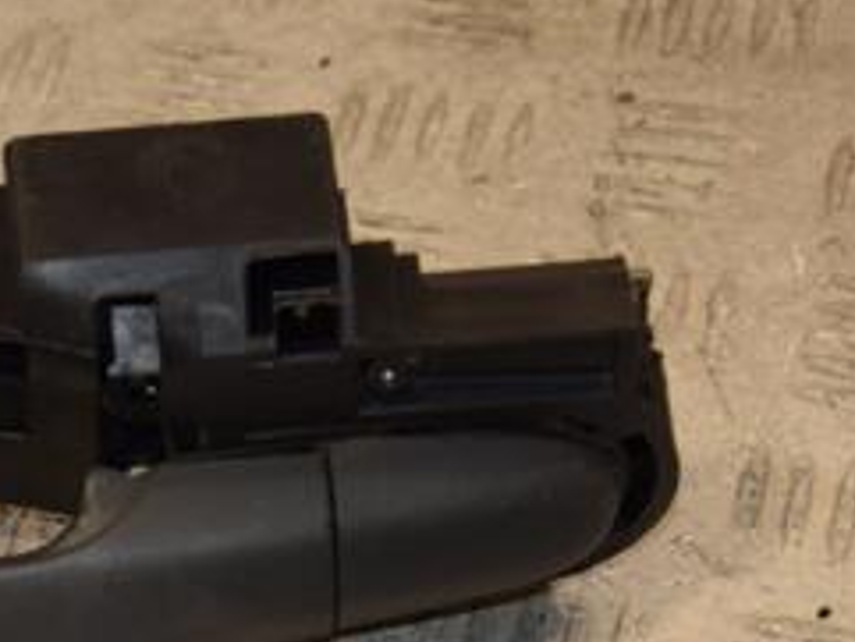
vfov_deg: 7.1
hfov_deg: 9.4
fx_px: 5140
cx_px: -167
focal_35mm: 208
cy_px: 557
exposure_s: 1/160
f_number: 5
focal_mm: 58
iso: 800
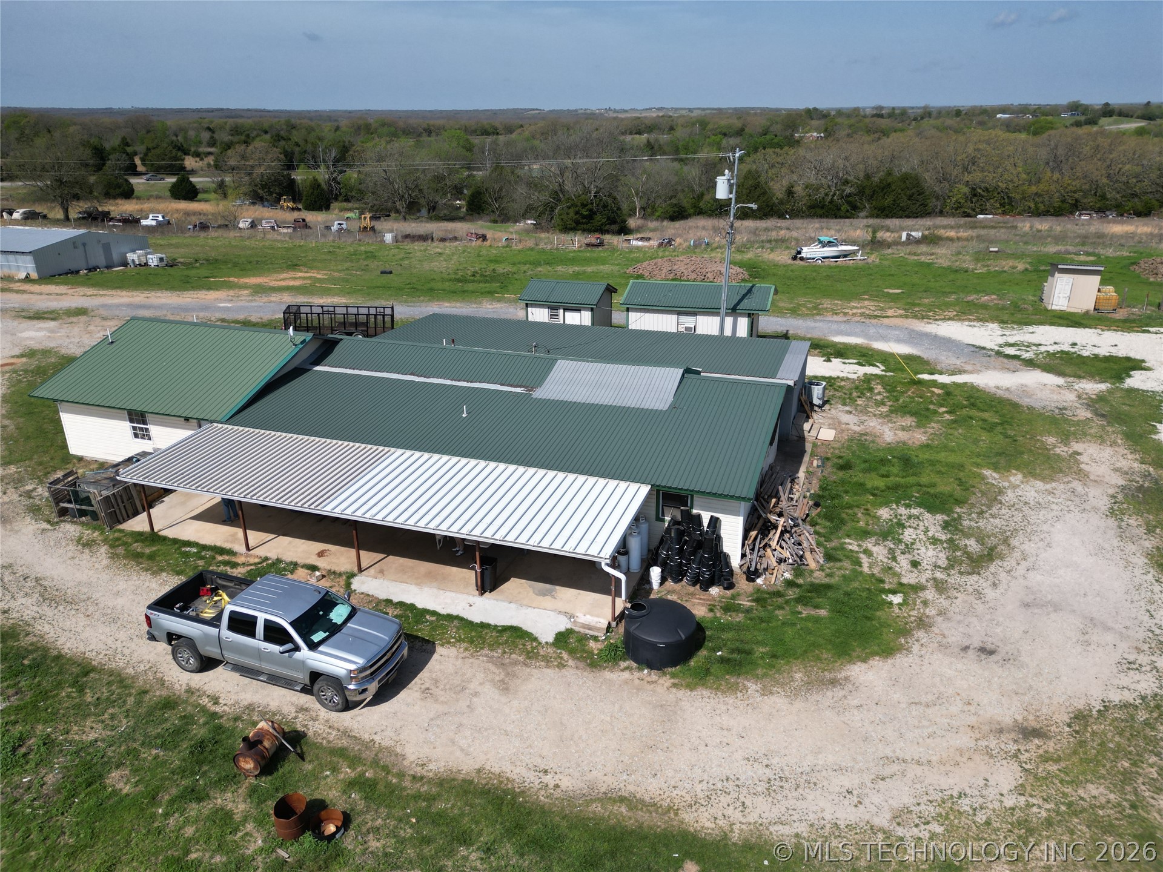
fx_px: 806
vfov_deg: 56.8
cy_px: 436
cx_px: 582
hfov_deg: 71.6
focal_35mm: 24
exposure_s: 1/4000
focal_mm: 6.72
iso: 120
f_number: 1.7
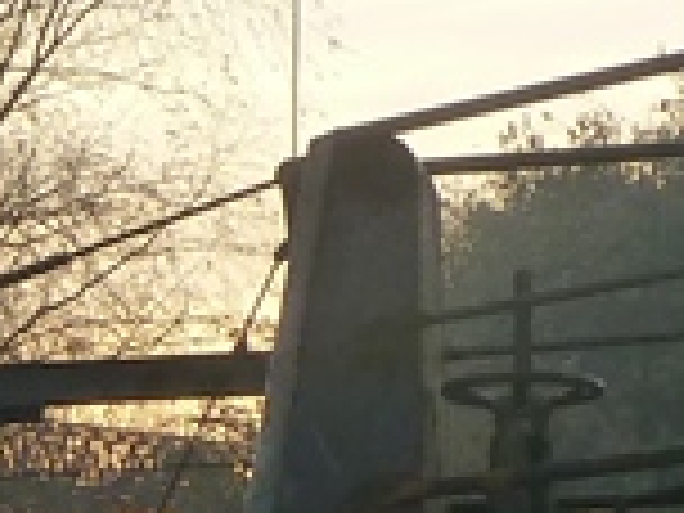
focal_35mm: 324
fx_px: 6402
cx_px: -1278
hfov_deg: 5.7
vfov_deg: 4.5
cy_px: 936
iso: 125
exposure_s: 1/80
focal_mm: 7.9
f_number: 3.8
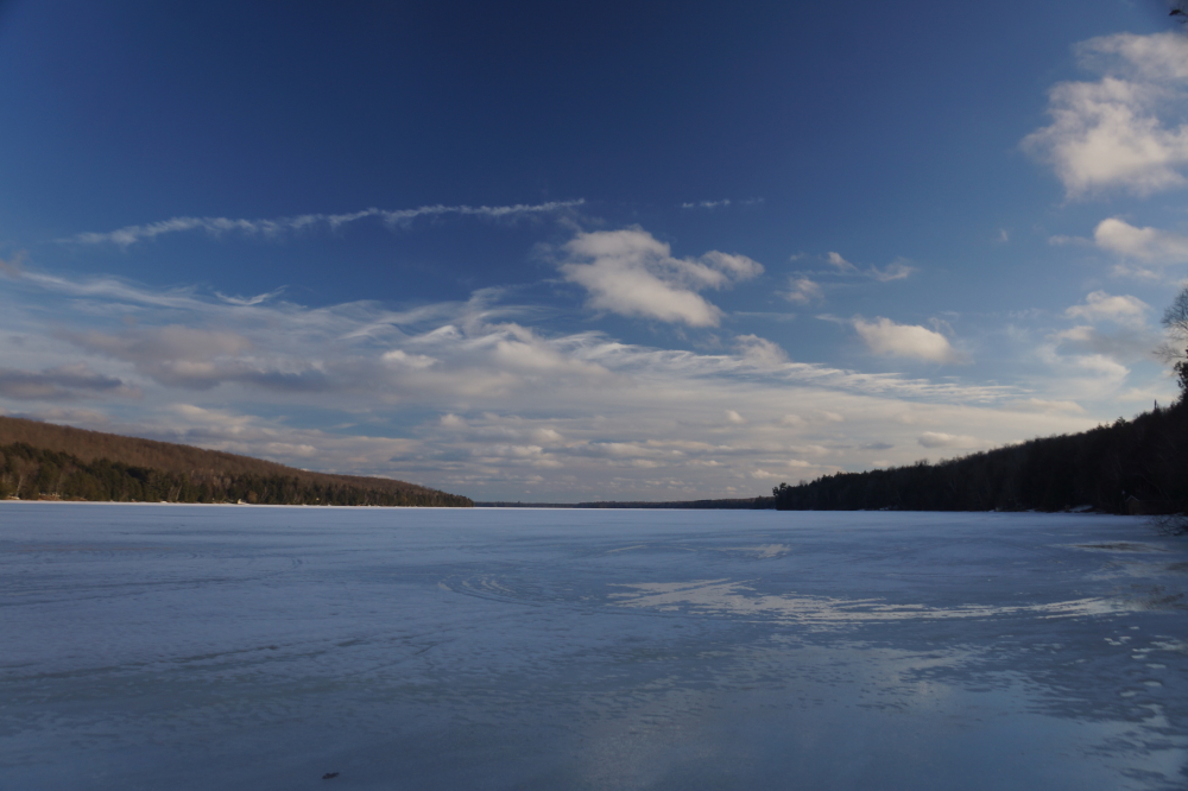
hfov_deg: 67.4
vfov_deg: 47.9
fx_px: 891
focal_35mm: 27
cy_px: 396
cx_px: 594
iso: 100
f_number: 5.6
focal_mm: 18
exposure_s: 1/125
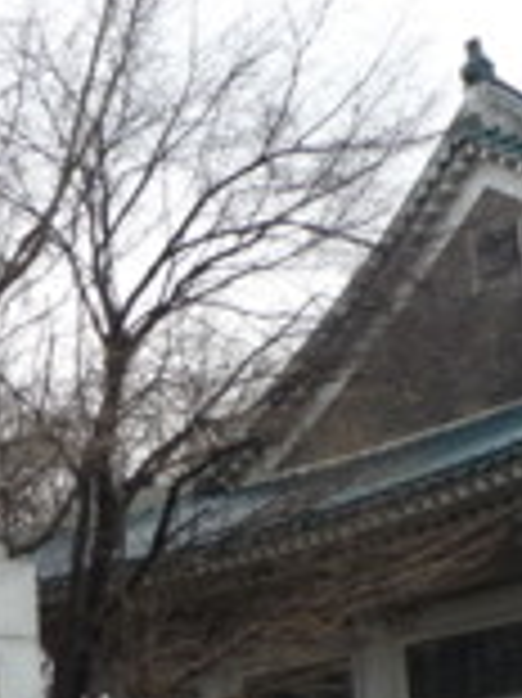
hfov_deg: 14.9
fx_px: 1752
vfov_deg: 21.7
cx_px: -400
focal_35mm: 87
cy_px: 698
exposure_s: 1/160
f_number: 2.8
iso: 100
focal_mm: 4.4
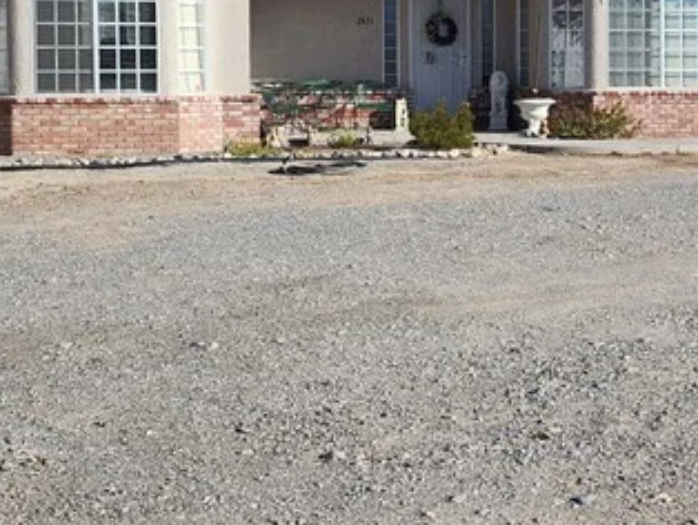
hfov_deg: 25.7
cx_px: 509
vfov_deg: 19.5
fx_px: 1513
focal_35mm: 75
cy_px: 127
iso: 25
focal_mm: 5.54
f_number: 1.8
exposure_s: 1/1839
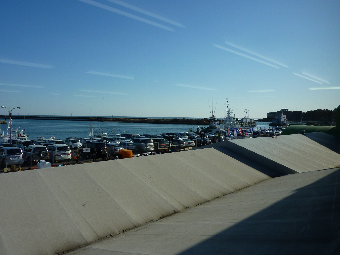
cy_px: 128
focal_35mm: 25
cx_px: 170
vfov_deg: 54.9
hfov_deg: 69.4
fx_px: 246
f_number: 4.5
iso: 80
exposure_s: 1/500
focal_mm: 4.1
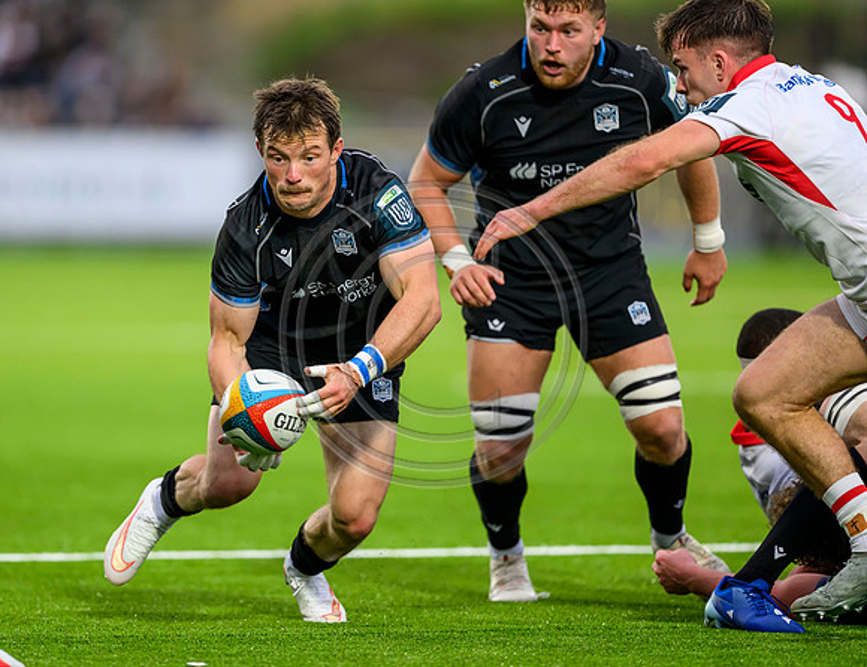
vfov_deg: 3.3
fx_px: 11657
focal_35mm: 461
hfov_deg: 4.3
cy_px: 350
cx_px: 342
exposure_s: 1/2500
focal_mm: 400
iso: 2000
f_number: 3.2
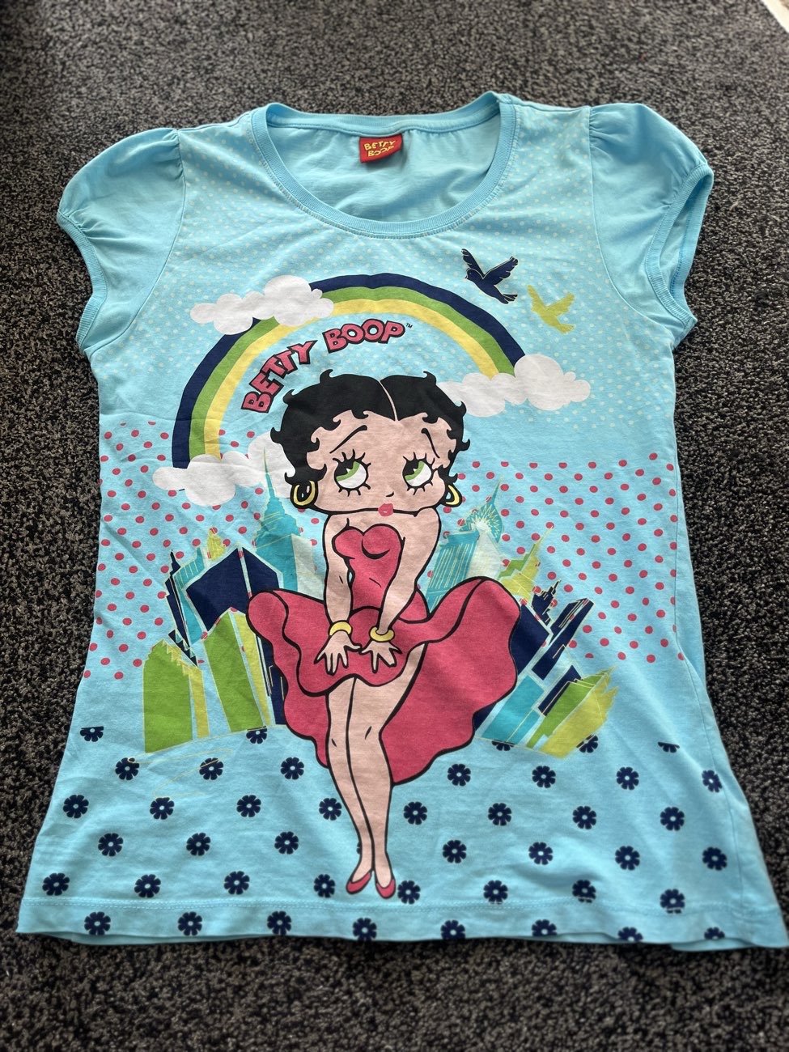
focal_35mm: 26
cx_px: 394
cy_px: 526
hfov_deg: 53.1
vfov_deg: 67.3
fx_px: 790
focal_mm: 5.1
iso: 64
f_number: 1.6
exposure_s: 1/50
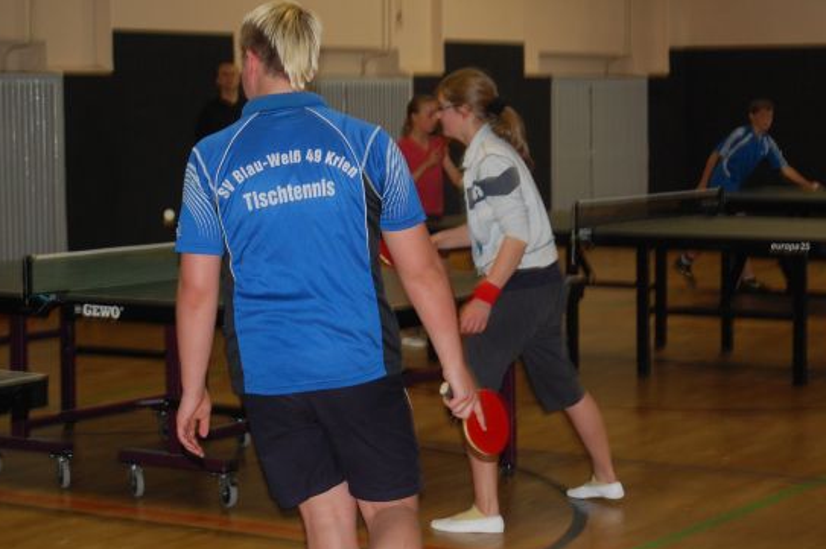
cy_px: 248
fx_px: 2109
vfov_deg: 14.8
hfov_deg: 22.2
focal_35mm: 92
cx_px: 438
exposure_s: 1/60
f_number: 5.6
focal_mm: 52
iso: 640
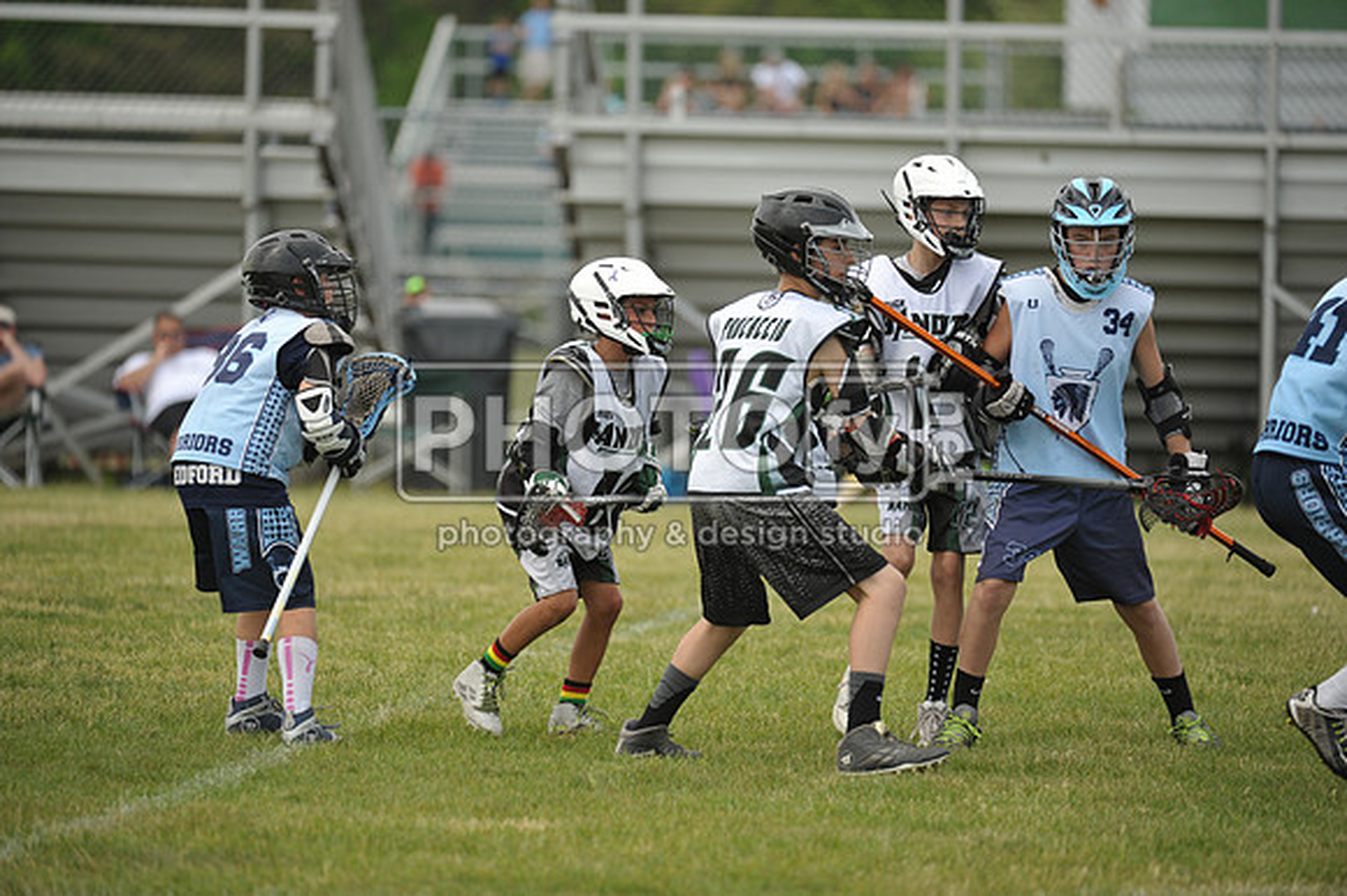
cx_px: 674
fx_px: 10470
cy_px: 448
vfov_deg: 4.9
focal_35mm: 280
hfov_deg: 7.4
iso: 800
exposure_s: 1/2500
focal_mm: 280
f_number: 4
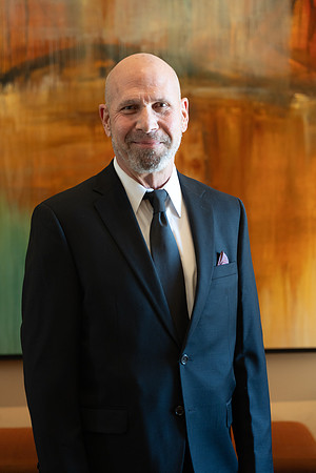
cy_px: 236
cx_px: 158
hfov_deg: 13.0
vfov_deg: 19.5
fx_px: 1382
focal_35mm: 105
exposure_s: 1/125
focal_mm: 105
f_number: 4
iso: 1600
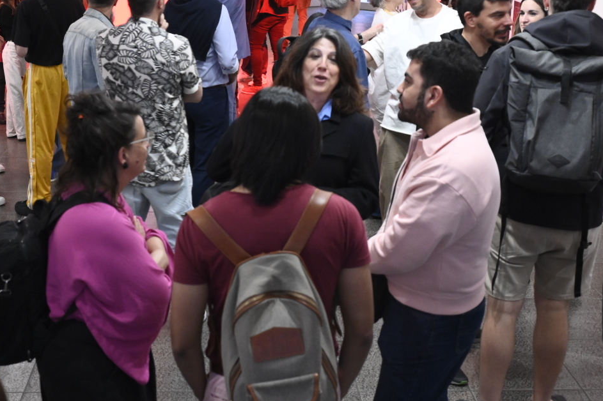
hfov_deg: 36.0
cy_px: 180
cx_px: 215
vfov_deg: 24.6
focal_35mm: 55
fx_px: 921
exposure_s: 1/60
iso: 4000
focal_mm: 32
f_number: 5.6
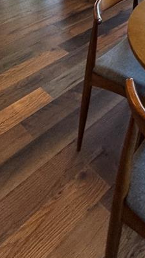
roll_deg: +0.1
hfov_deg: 25.3
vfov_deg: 31.5
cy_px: -95
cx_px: 124
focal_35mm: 46
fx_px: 314
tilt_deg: -5.2
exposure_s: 1/60
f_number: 2.2
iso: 200
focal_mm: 2.22
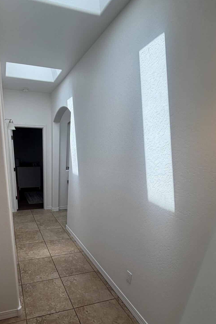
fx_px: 180
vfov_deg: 80.7
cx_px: 58
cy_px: 220
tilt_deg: -20.8
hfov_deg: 59.1
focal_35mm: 20
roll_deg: -0.6
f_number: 2.2
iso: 40
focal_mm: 2.22
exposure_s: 1/222
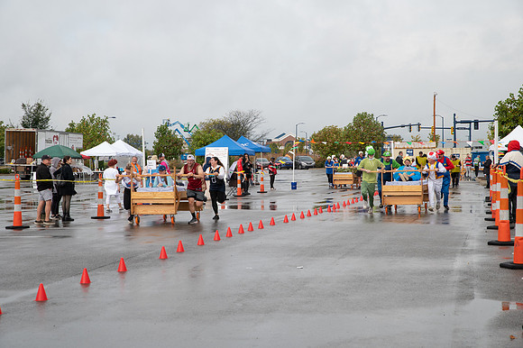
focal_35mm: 70
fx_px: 1016
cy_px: 174
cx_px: 262
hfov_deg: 28.9
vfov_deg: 19.4
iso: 400
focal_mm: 70
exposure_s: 1/500
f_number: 7.1
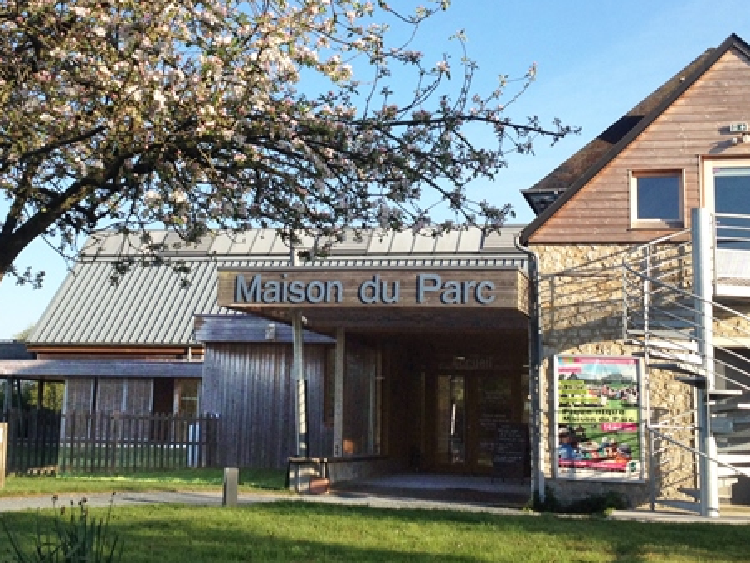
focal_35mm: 62
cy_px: 198
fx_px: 1343
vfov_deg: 23.6
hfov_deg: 31.1
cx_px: 320
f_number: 2.4
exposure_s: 1/905
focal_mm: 4.28
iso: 50
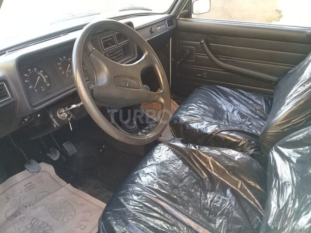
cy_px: 116
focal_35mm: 31
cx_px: 156
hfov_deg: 58.4
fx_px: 279
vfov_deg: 45.4
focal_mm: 3.3
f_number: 2.2
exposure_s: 1/33
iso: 100
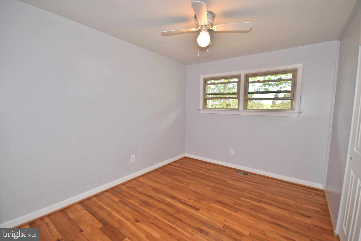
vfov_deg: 77.3
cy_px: 120
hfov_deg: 100.4
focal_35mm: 15
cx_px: 180
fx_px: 150
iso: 200
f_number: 5
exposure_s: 1/60
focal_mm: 10
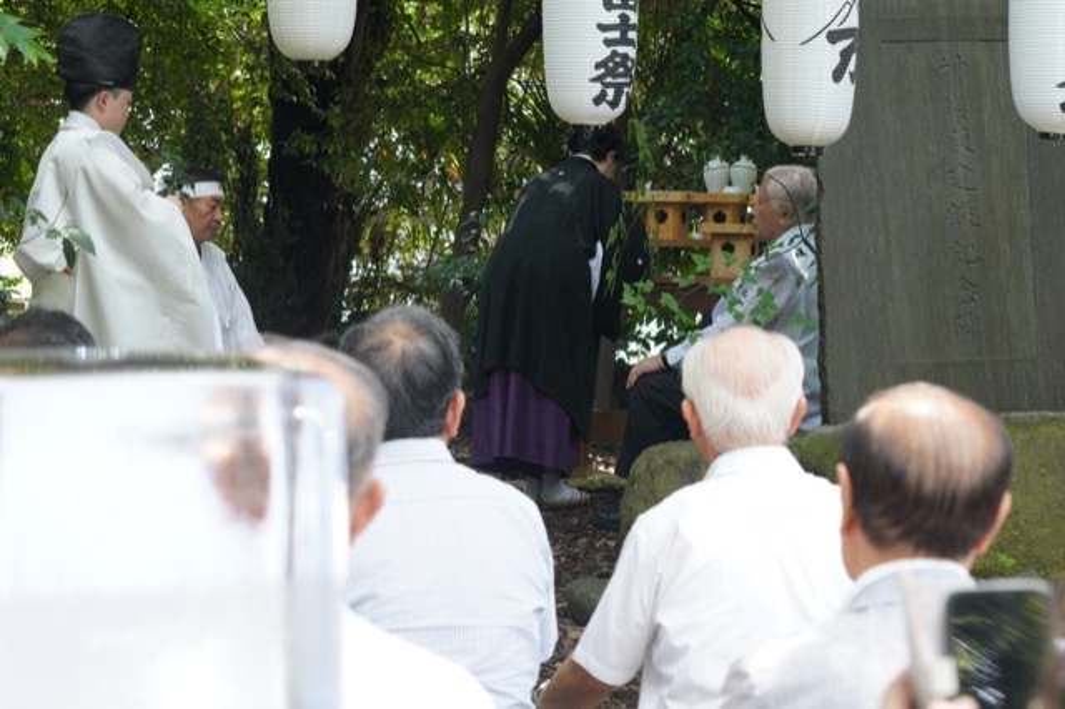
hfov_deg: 23.1
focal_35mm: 88
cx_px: 532
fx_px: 2602
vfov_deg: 15.5
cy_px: 354
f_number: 5.6
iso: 2000
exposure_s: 1/250
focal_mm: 59
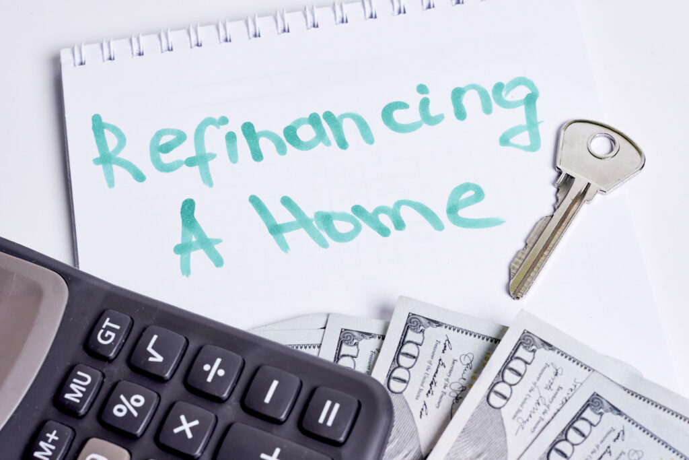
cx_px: 344
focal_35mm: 75
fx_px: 1436
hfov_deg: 27.0
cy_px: 230
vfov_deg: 18.2
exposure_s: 1/200
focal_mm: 50
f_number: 7.1
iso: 100
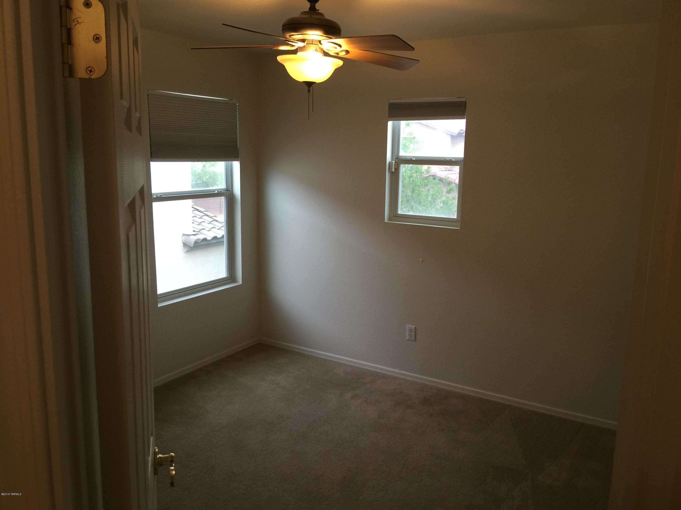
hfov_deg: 61.7
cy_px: 255
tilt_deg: -12.0
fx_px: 571
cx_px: 340
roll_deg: -1.8
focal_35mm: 29
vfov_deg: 48.2
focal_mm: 4.15
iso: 50
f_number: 2.2
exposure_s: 1/30
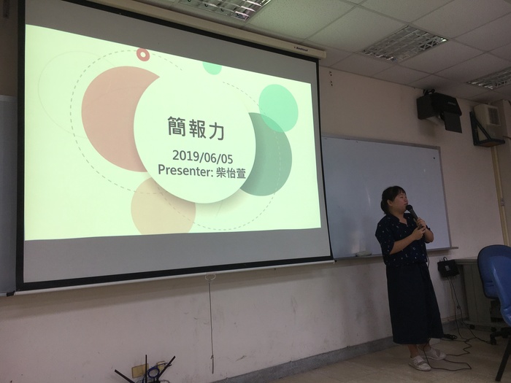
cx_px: 256
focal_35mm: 29
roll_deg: +3.6
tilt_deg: +7.5
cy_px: 192
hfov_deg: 61.7
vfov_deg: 48.2
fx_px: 428
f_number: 2.2
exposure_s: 1/60
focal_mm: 4.15
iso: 25
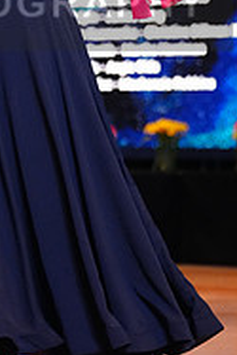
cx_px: -27
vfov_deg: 9.4
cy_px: -11
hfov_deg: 6.3
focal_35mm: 217
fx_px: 2139
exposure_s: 1/500
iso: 5000
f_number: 2.8
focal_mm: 70
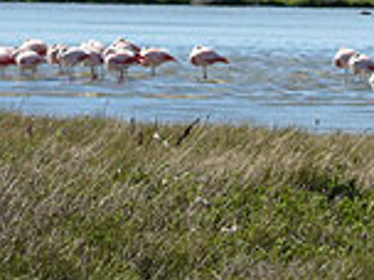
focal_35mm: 1488
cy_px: 91
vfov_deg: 1.0
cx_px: 271
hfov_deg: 1.3
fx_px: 16077
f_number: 5.6
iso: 100
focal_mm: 82.8
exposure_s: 1/500
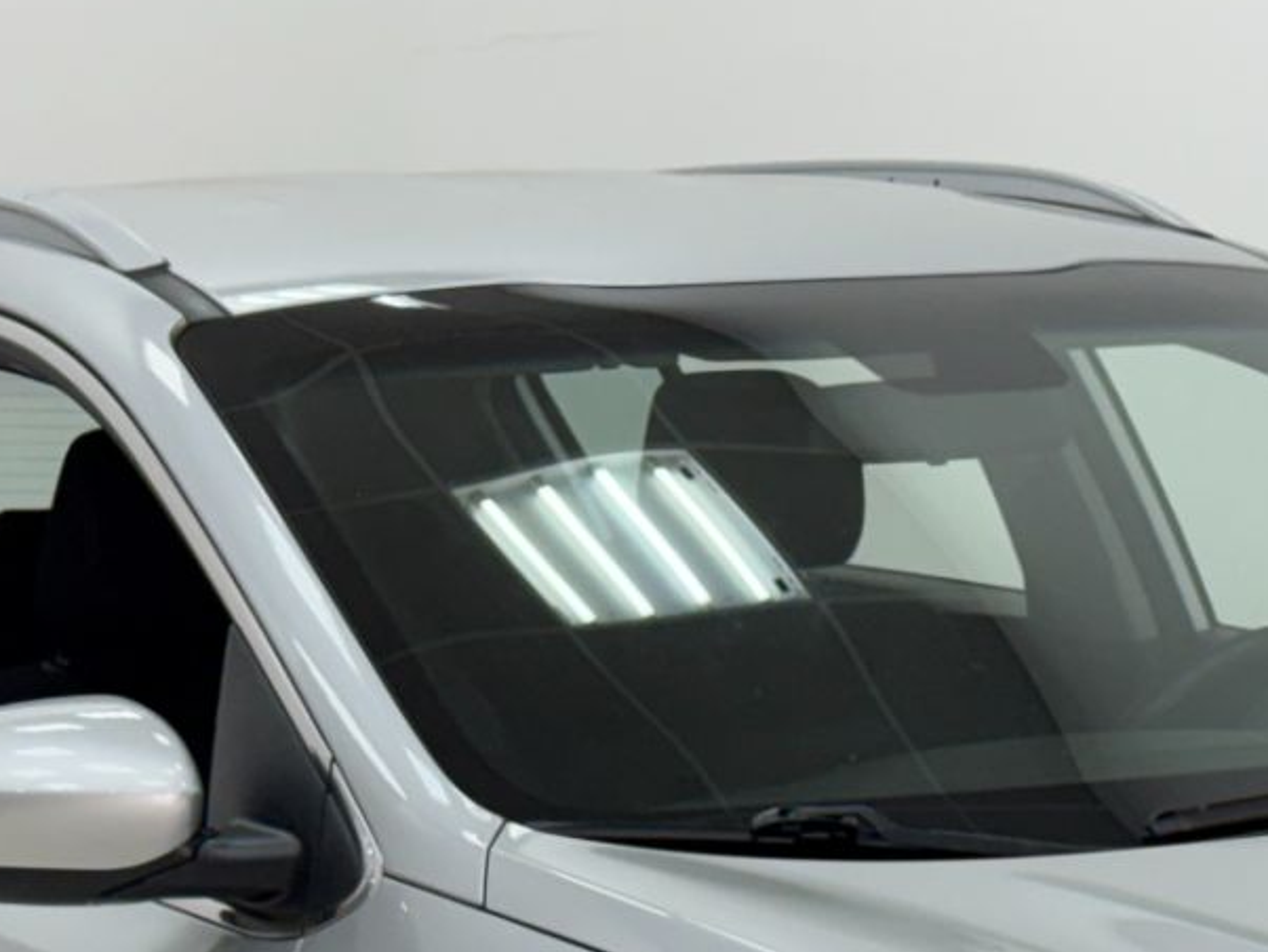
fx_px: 5607
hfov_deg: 12.8
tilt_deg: -10.5
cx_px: 1078
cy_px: 1255
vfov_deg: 9.5
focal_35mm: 153
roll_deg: +1.8
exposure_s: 1/120
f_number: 1.78
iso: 160
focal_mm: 6.76
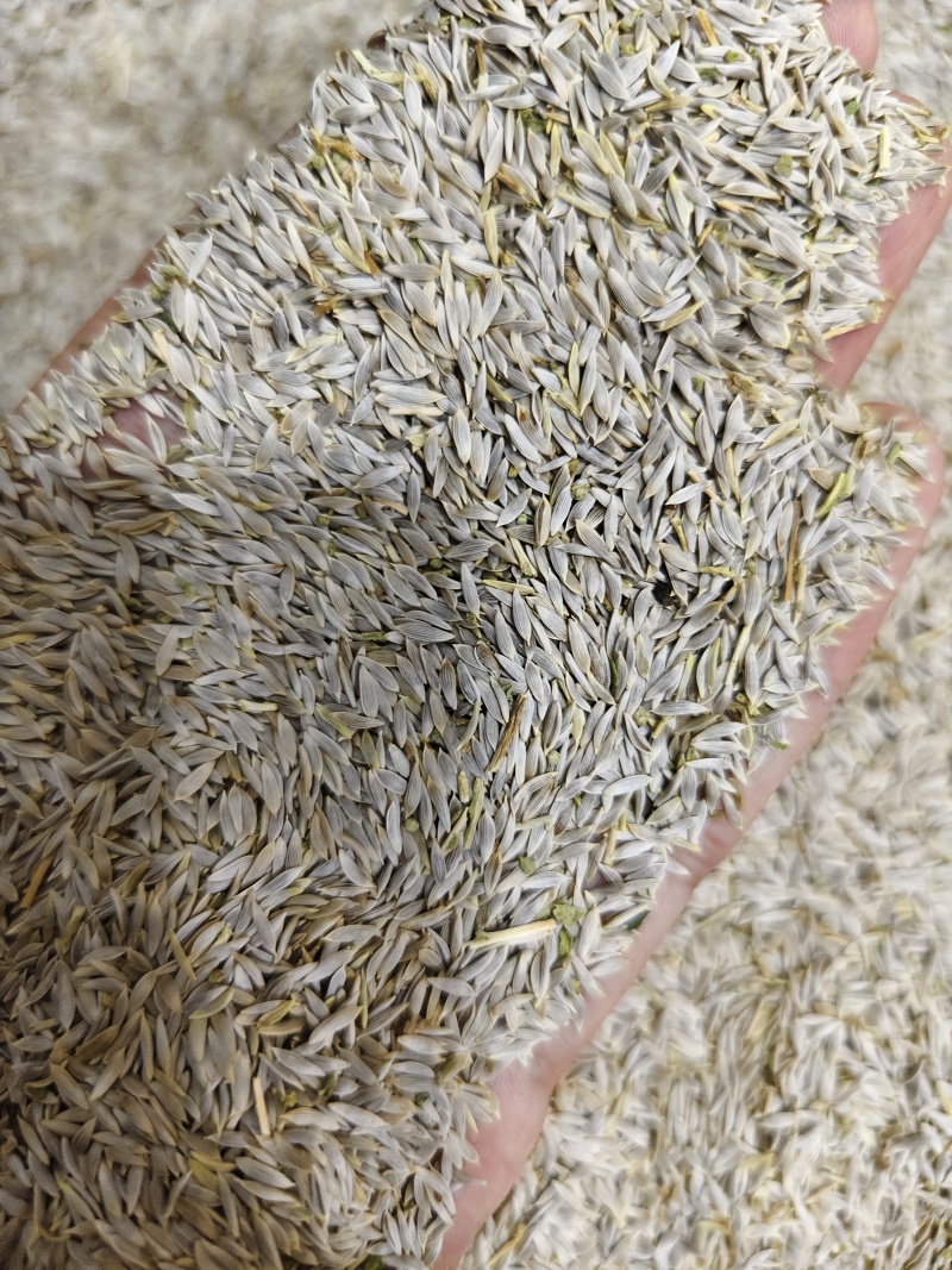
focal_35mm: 23
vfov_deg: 73.9
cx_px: 476
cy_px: 635
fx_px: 844
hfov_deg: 58.9
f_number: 1.88
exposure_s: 1/100
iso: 1532
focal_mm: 5.56
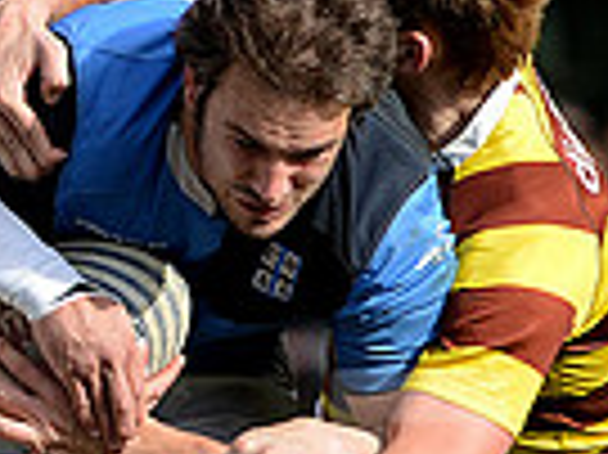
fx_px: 14179
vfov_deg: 1.8
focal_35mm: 808
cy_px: 506
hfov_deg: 2.5
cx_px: 135
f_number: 2.8
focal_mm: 195
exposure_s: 1/1250
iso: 250
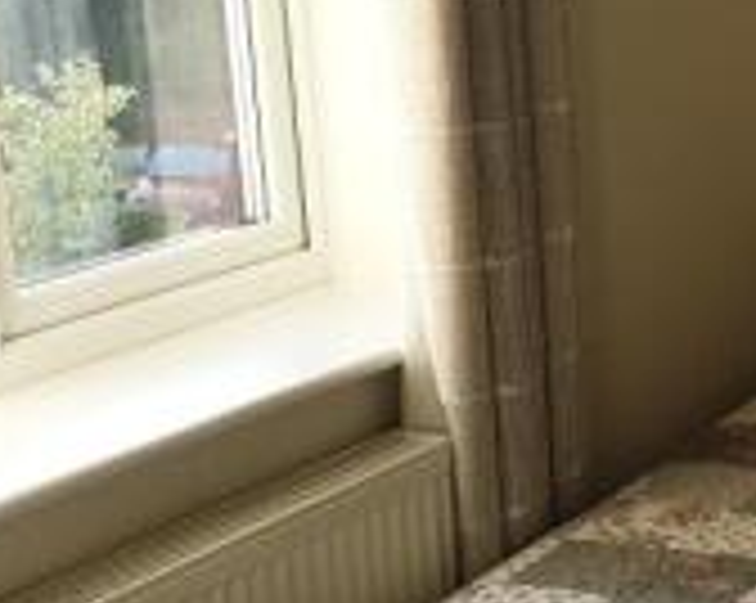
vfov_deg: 17.4
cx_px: 848
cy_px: 380
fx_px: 1967
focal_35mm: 88
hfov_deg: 20.6
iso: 50
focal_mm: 4.3
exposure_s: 1/173
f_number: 2.4
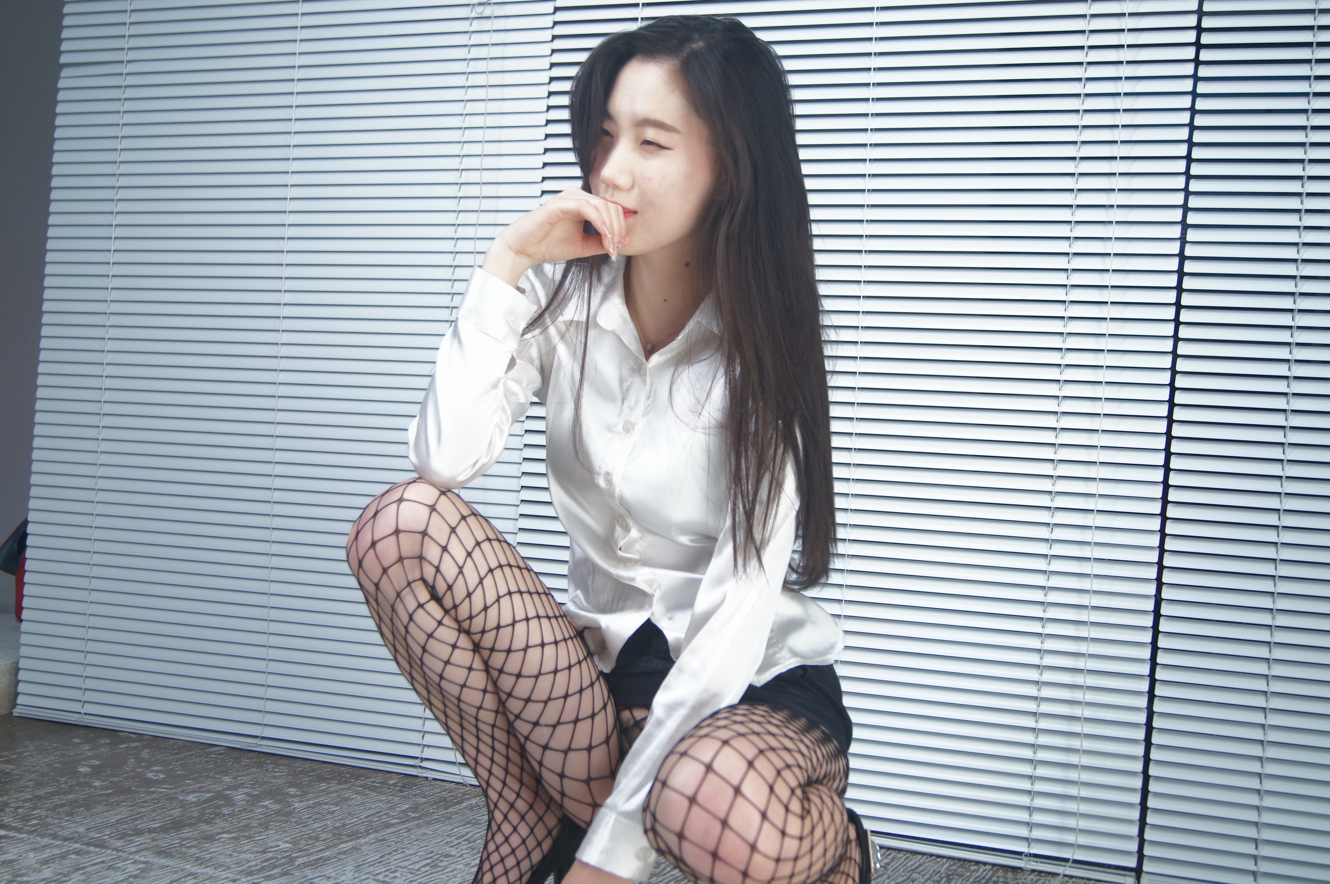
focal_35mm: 45
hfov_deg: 43.6
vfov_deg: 29.8
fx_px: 1661
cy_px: 442
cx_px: 665
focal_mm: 30
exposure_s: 1/125
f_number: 4.5
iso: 800
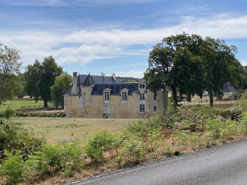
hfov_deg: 36.8
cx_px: 124
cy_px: 92
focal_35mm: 52
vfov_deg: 28.0
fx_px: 371
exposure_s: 1/2817
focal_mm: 6
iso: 20
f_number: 2
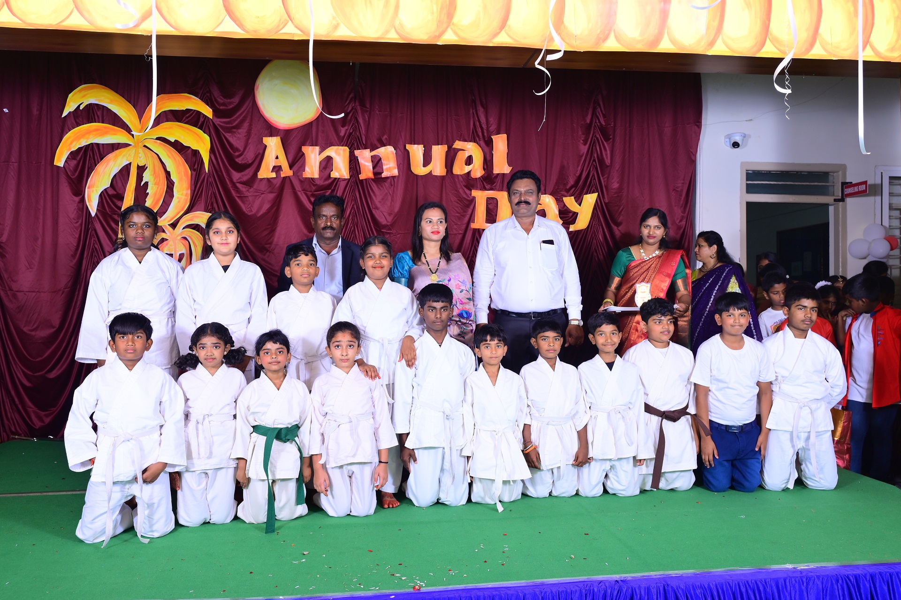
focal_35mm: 31
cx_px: 450
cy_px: 300
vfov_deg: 42.3
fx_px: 775
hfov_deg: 60.3
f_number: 6.3
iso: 250
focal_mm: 31
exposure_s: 1/200
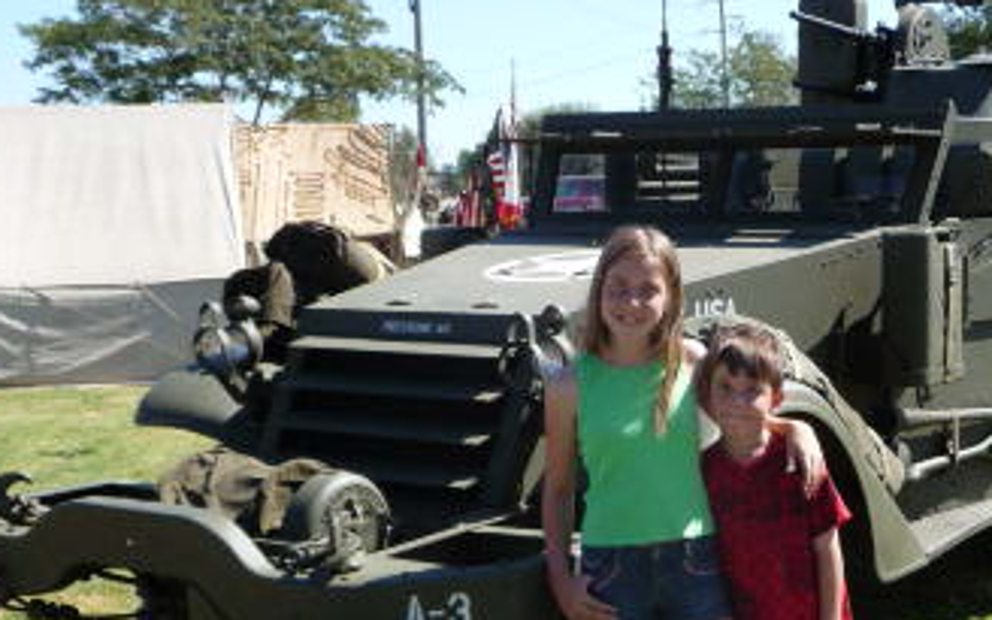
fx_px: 1568
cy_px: 384
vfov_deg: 22.3
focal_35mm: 58
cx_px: 684
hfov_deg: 34.7
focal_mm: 4.7
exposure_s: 1/500
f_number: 3.3
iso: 100
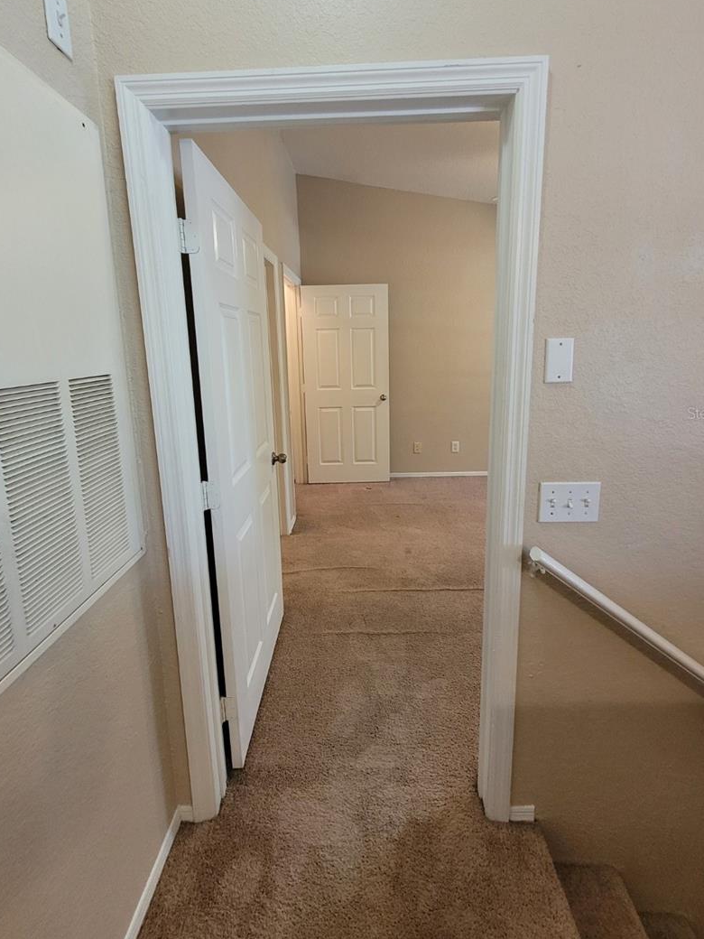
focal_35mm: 15
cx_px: 352
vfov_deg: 97.7
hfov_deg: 81.7
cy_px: 413
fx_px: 407
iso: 250
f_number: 2.2
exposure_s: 1/60
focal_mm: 1.74
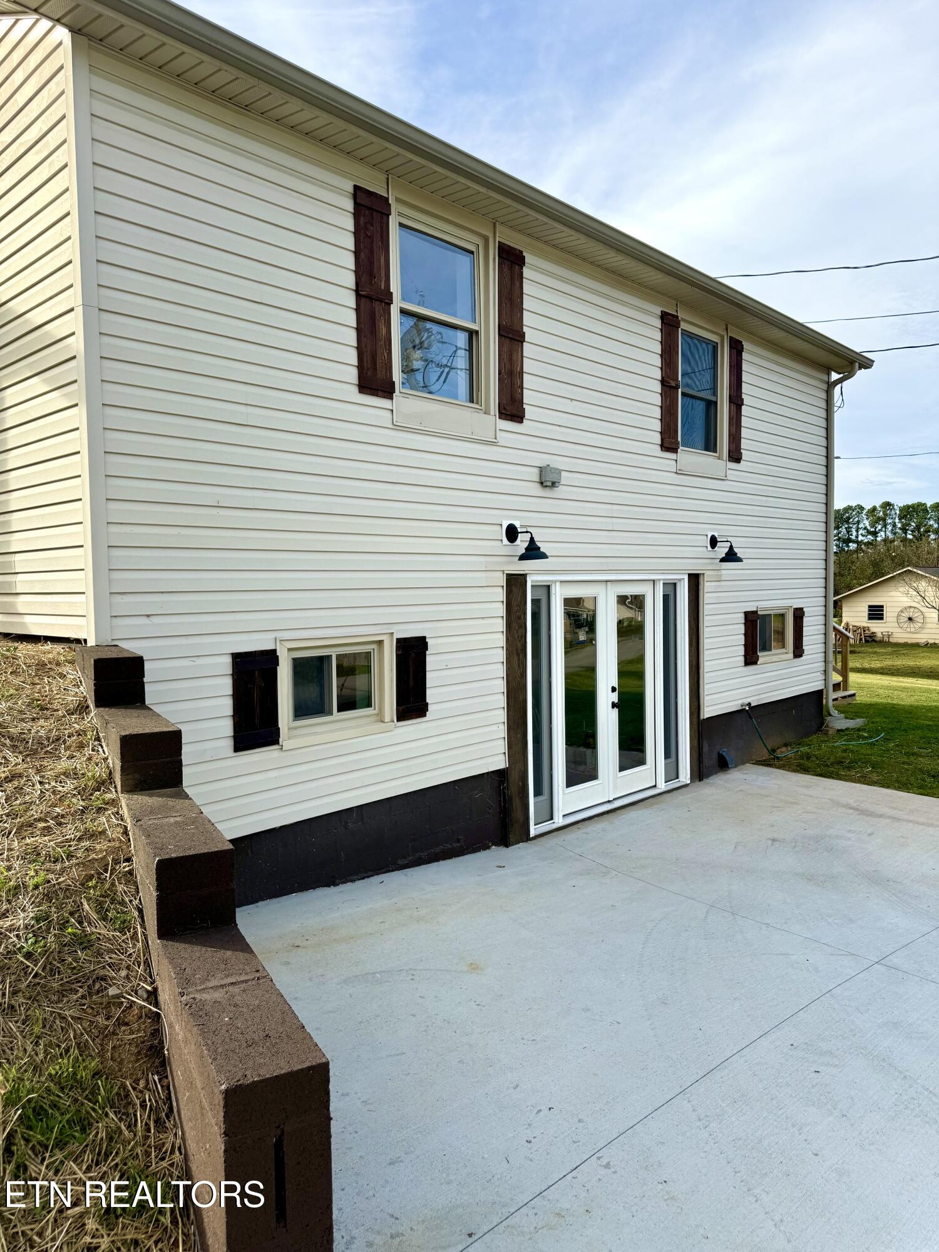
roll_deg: +1.1
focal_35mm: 24
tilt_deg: -0.8
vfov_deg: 71.6
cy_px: 626
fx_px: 868
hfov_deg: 56.8
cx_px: 470
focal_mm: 6.76
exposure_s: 1/2525
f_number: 1.78
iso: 80
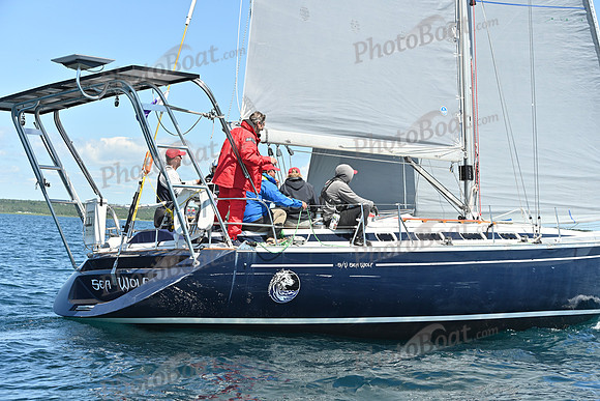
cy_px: 200
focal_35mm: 70
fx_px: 1167
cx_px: 300
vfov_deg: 19.5
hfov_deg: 28.8
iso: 320
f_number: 6.3
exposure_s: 1/1000
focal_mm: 70
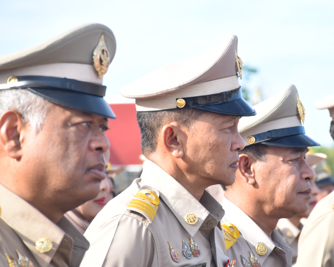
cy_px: 127
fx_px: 2373
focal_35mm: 240
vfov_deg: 6.4
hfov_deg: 8.0
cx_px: 218
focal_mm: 122
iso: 280
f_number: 8
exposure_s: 1/250
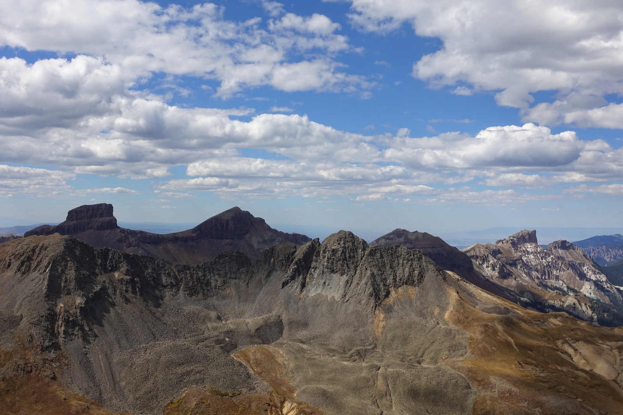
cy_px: 208
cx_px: 312
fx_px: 692
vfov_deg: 33.4
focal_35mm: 40
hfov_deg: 48.5
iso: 125
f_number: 5.6
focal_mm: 14.7
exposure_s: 1/800
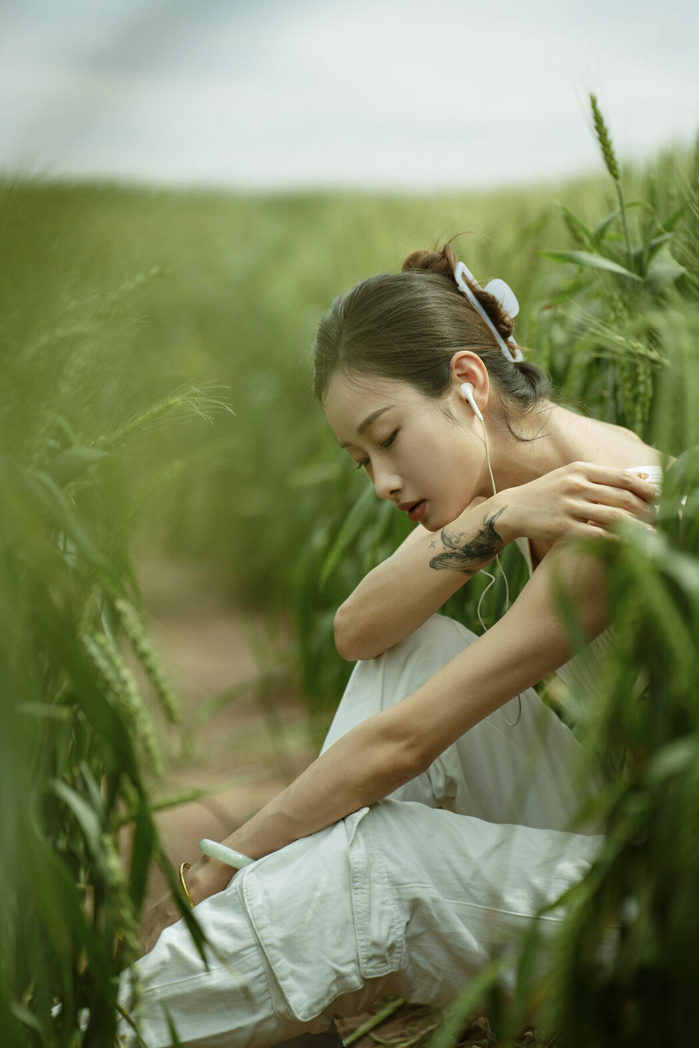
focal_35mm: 143
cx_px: 350
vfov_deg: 14.3
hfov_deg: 9.6
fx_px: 4165
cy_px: 524
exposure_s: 1/500
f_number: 2.8
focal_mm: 143
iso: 50
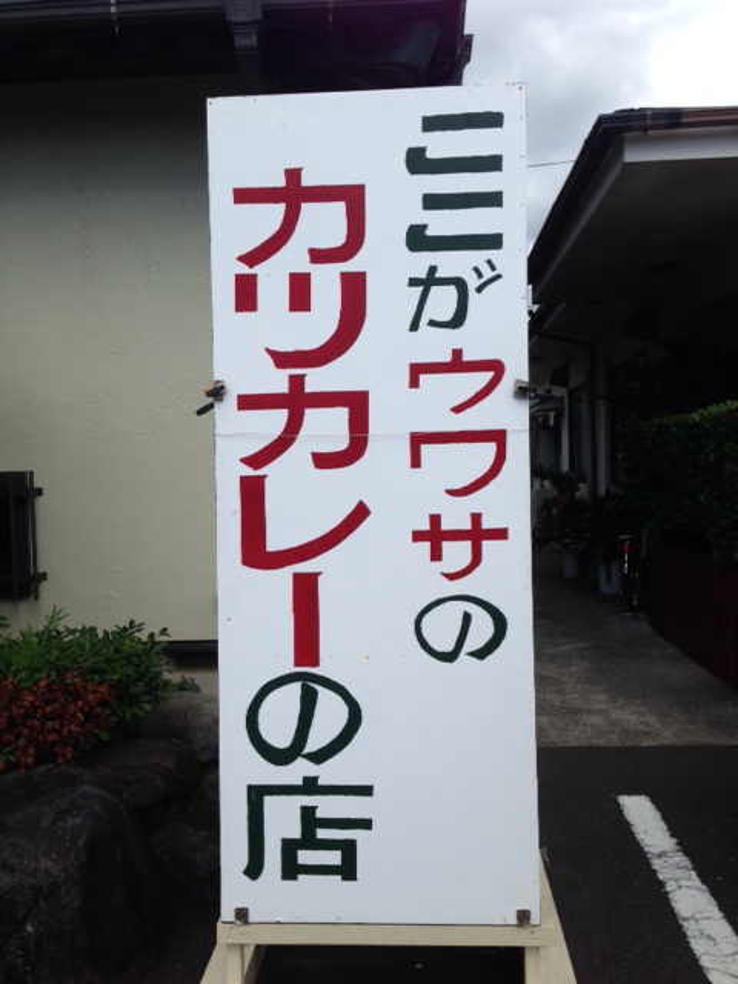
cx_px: 369
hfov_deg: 42.9
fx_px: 938
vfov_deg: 55.4
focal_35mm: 33
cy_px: 492
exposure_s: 1/1153
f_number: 2.4
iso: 50
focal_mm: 4.12
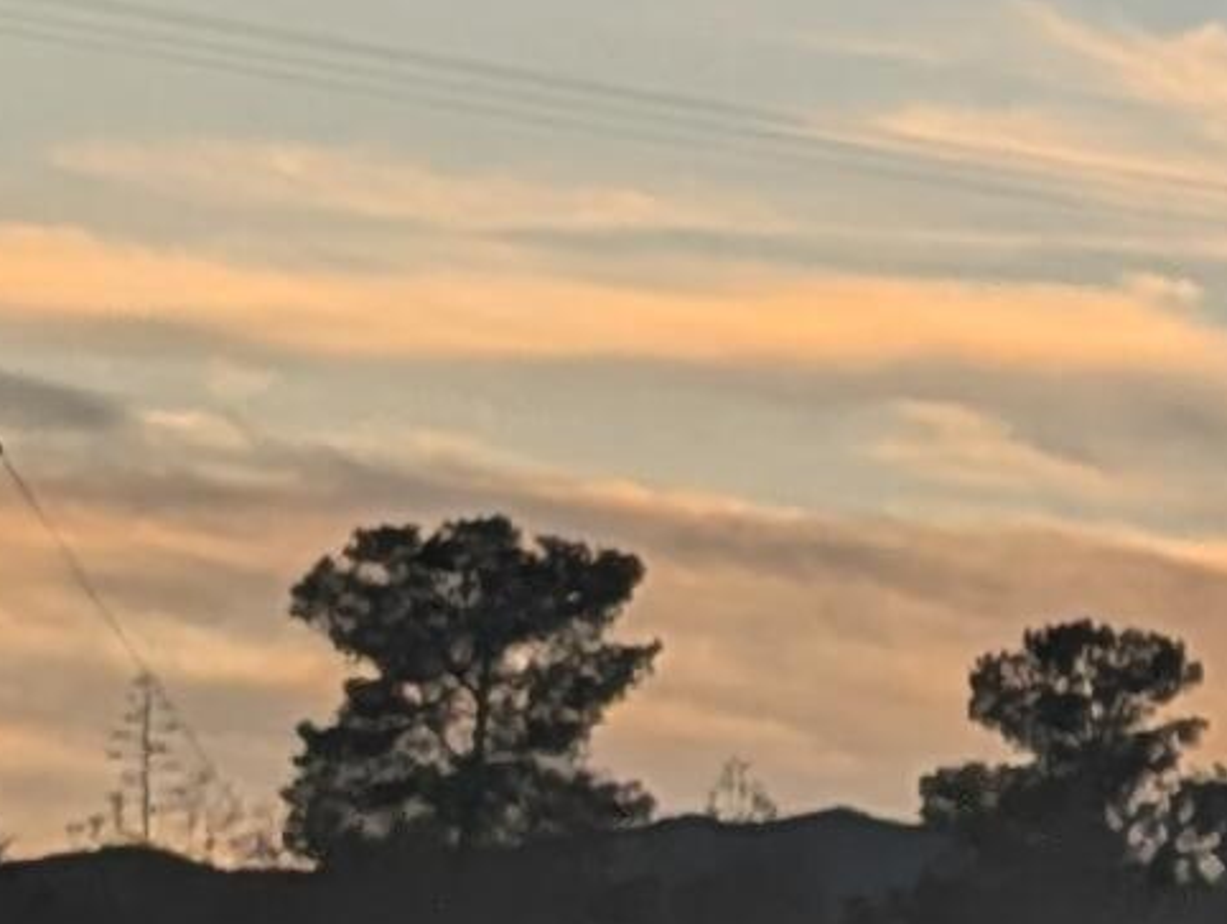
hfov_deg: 6.0
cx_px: 3638
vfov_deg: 4.9
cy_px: 896
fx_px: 10827
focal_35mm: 305
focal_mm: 6.9
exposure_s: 1/2370
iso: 22
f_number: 1.68
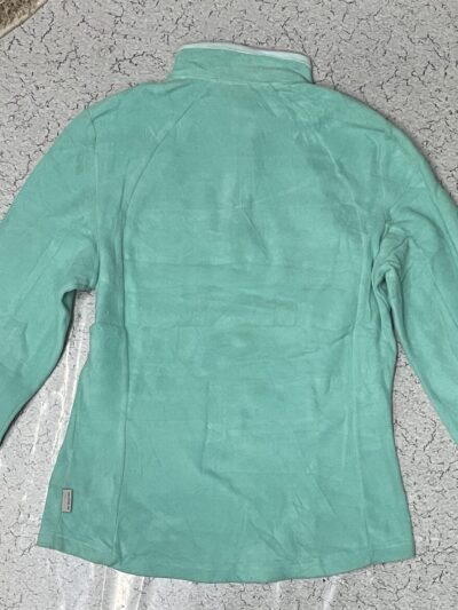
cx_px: 229
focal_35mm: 26
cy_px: 305
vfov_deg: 67.3
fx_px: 458
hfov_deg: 53.1
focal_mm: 4.2
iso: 160
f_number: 1.6
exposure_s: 1/50
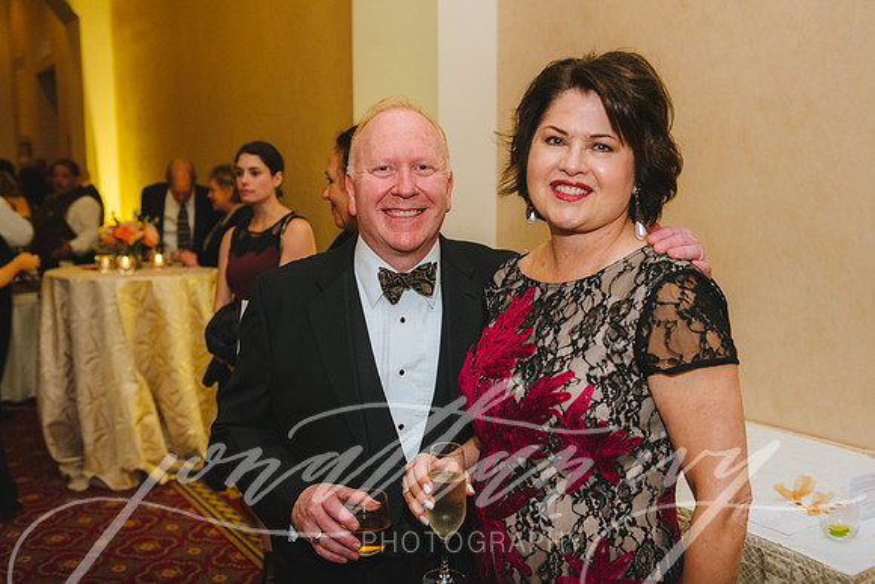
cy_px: 292
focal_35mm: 38
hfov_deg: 50.7
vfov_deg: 35.1
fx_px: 924
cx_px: 438
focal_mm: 38
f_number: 4
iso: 3200
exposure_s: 1/125
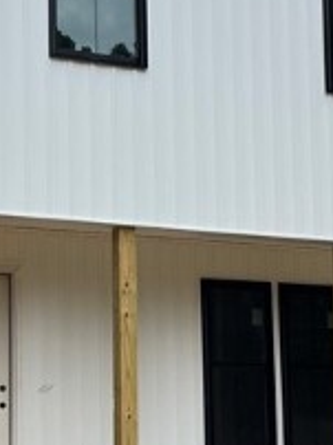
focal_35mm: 99
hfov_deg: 14.9
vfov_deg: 19.8
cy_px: 302
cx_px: 141
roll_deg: +0.1
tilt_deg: +8.2
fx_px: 1273
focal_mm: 5.1
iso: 50
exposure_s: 1/3413
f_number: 1.6
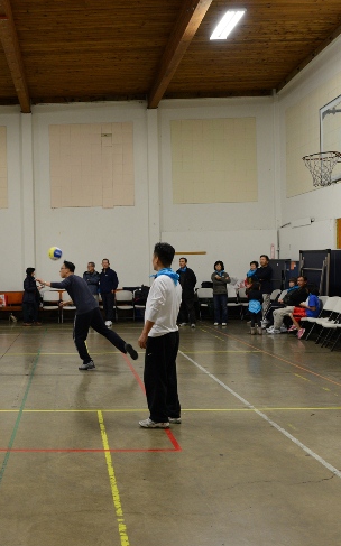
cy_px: 274
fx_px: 551
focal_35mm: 37
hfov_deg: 32.7
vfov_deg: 52.8
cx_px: 36
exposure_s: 1/125
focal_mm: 24
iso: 1250
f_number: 3.5
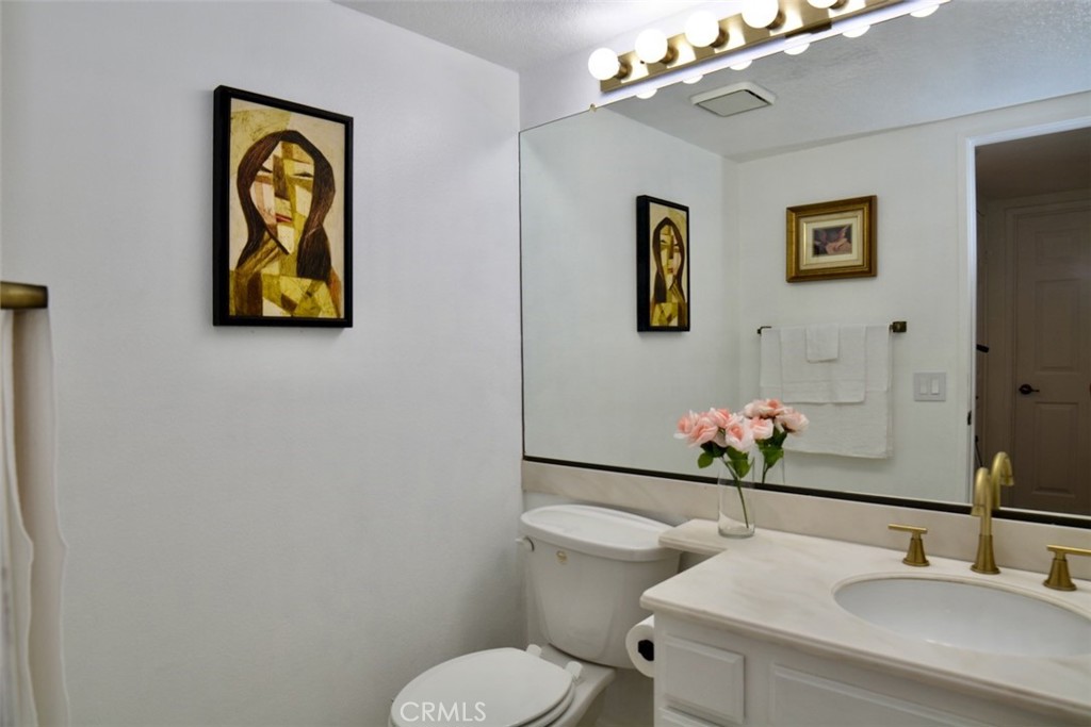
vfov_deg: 59.5
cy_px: 364
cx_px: 546
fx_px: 636
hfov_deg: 81.2
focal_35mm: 21
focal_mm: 14
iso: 200
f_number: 5.6
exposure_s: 1/125
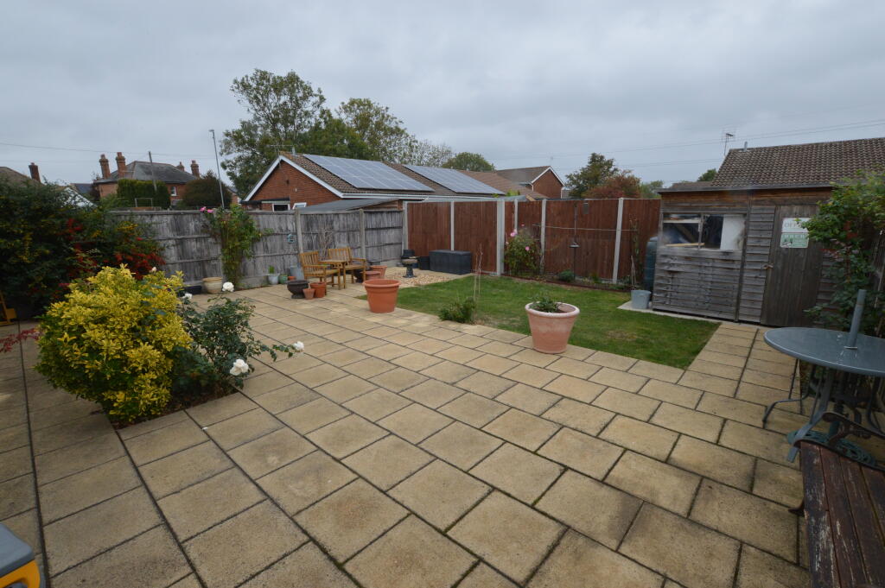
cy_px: 294
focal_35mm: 15
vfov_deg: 77.2
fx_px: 368
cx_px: 442
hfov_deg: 100.4
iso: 800
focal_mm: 10
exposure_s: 1/400
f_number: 10
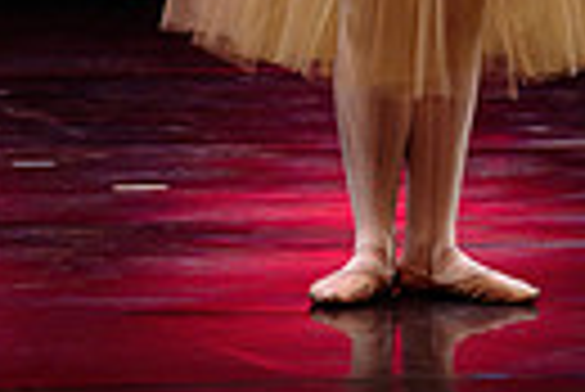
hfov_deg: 3.8
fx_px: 8850
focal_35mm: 544
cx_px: 454
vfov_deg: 2.5
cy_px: -422
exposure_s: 1/320
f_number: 2.8
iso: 1600
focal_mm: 116
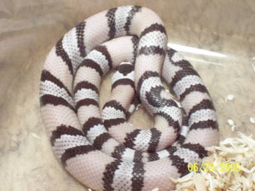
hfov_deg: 19.3
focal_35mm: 102
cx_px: 128
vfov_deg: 14.5
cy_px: 96
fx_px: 751
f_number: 4.6
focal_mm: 16.8
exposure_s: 1/10
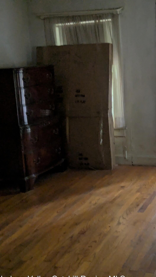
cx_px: 106
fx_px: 434
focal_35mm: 59
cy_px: 145
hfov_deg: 20.3
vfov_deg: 35.4
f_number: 1.89
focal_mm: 5.43
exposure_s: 1/15
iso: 105
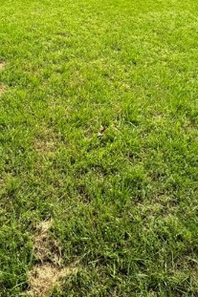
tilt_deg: -21.3
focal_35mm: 36
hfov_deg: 36.1
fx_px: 297
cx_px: 54
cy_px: 32
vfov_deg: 47.9
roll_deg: -2.8
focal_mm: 2.22
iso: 50
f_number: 2.2
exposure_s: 1/727
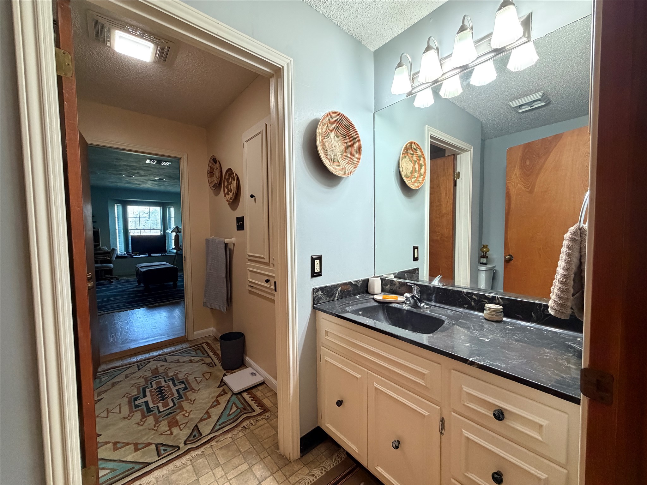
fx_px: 262
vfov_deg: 85.7
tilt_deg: -3.1
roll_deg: +0.5
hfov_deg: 102.1
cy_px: 242
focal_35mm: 14
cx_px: 324
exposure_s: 1/60
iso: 640
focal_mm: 2.22
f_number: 2.2
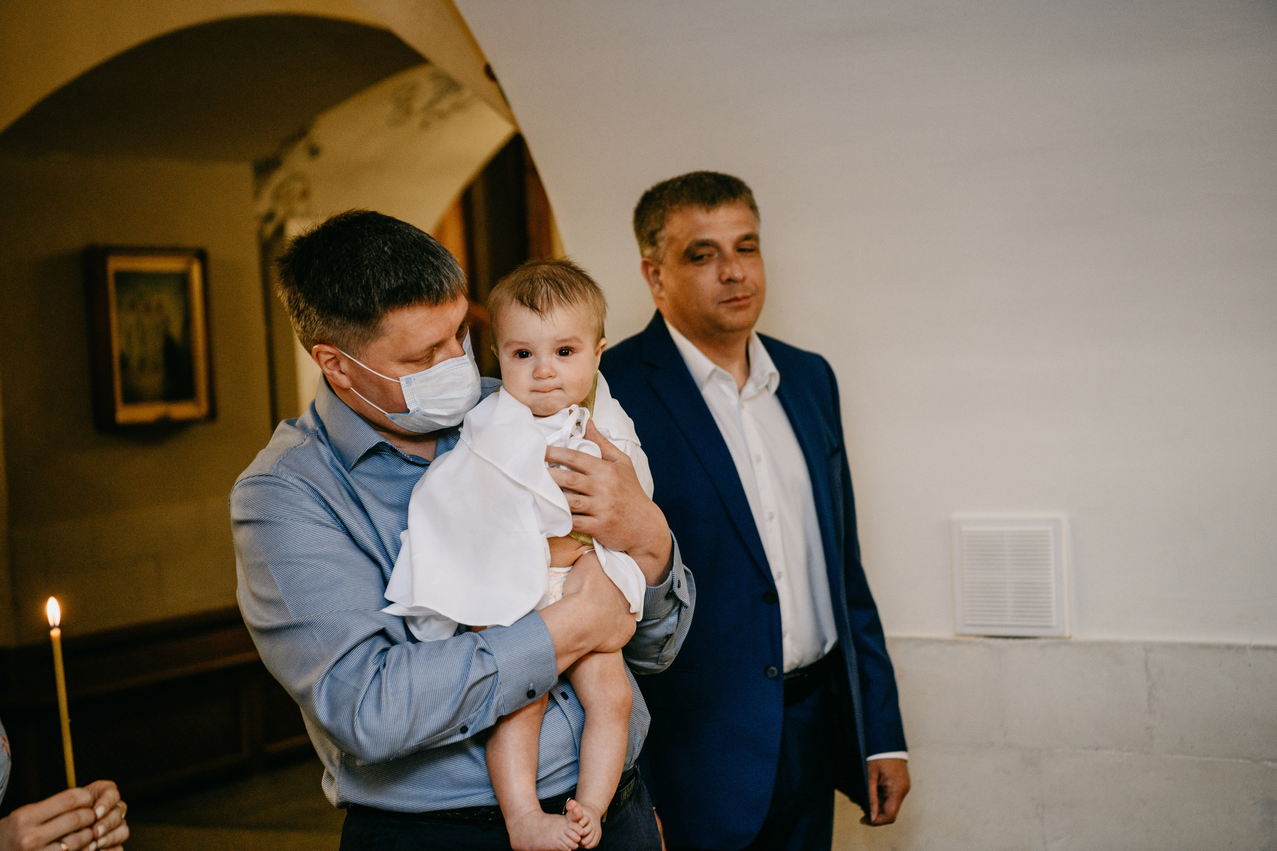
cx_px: 638
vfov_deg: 19.5
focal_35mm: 70
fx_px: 2483
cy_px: 426
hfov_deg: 28.8
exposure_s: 1/160
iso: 500
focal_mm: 70
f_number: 3.5
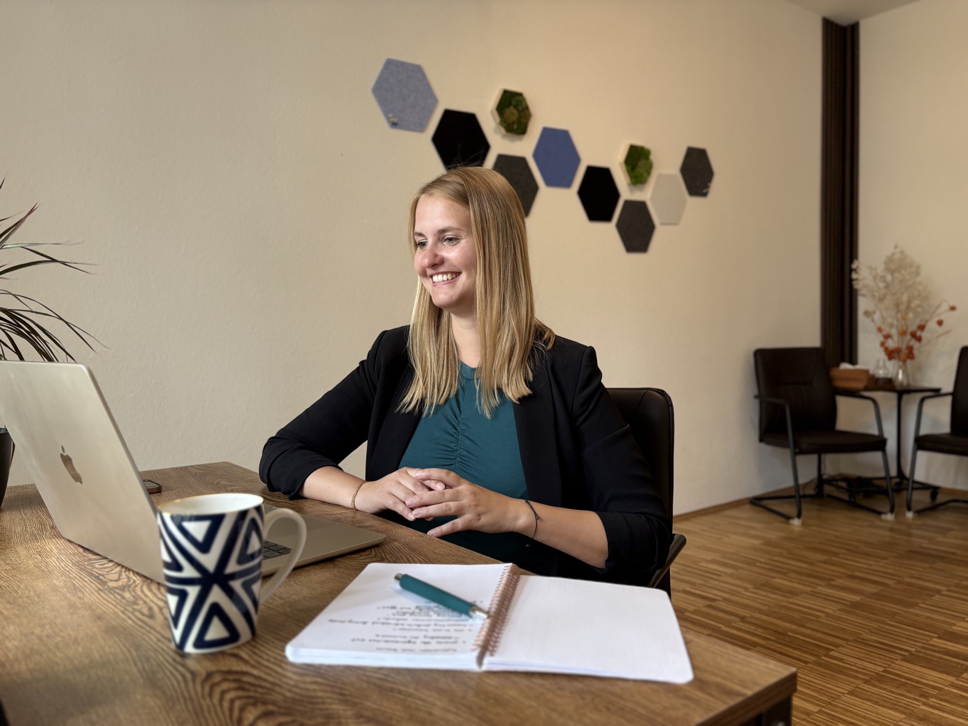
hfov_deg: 67.3
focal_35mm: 26
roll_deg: +1.0
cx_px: 484
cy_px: 363
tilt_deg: -2.2
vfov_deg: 53.1
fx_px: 727
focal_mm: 5.96
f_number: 1.6
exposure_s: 1/60
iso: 125
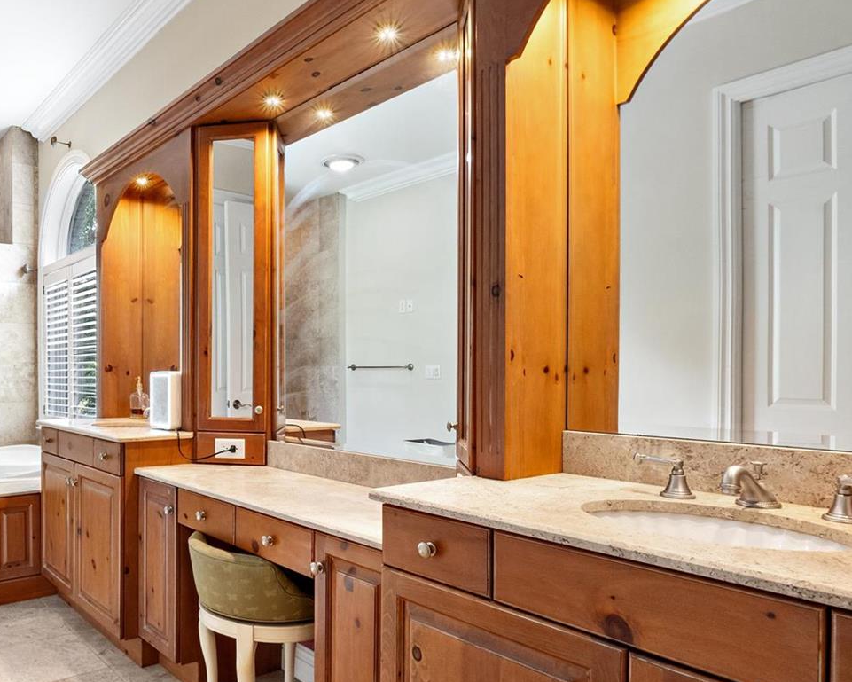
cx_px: 235
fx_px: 630
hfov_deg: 64.8
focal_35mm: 25
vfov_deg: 56.7
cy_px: 370
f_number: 8
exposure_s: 1/1.67
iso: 400
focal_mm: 8
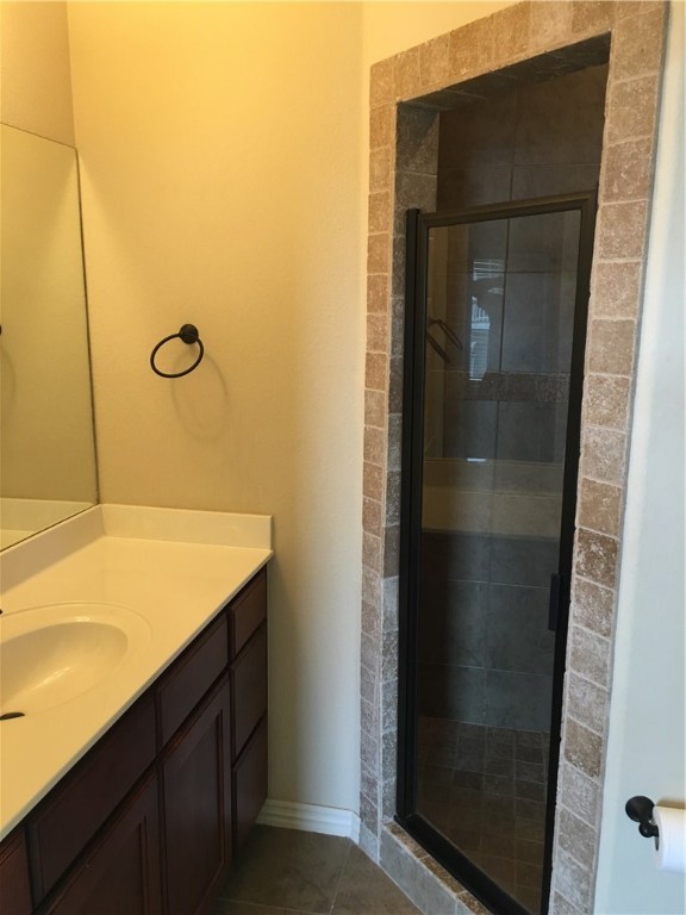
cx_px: 343
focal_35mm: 29
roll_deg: +0.6
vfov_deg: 61.7
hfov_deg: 48.2
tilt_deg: -10.1
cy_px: 458
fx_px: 766
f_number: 2.2
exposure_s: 1/30
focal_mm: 4.15
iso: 100
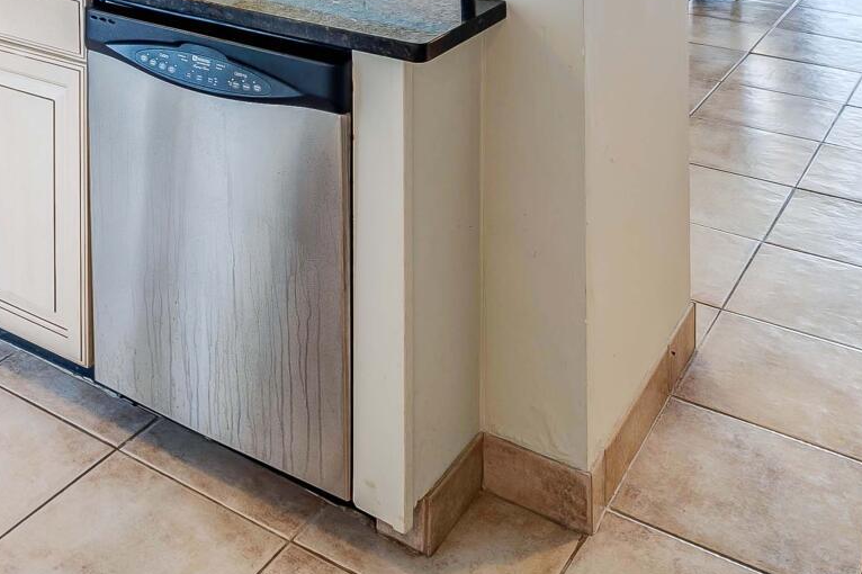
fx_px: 1125
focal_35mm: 47
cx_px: 258
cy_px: -315
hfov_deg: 41.1
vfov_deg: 22.7
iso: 100
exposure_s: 1/13
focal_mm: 12
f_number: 5
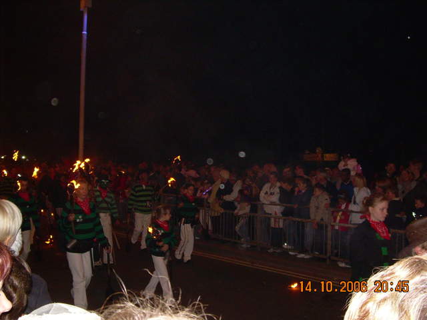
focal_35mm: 41
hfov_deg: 45.8
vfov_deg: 35.1
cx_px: 214
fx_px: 506
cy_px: 160
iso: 200
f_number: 2.8
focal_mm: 6.7
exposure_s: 1/60
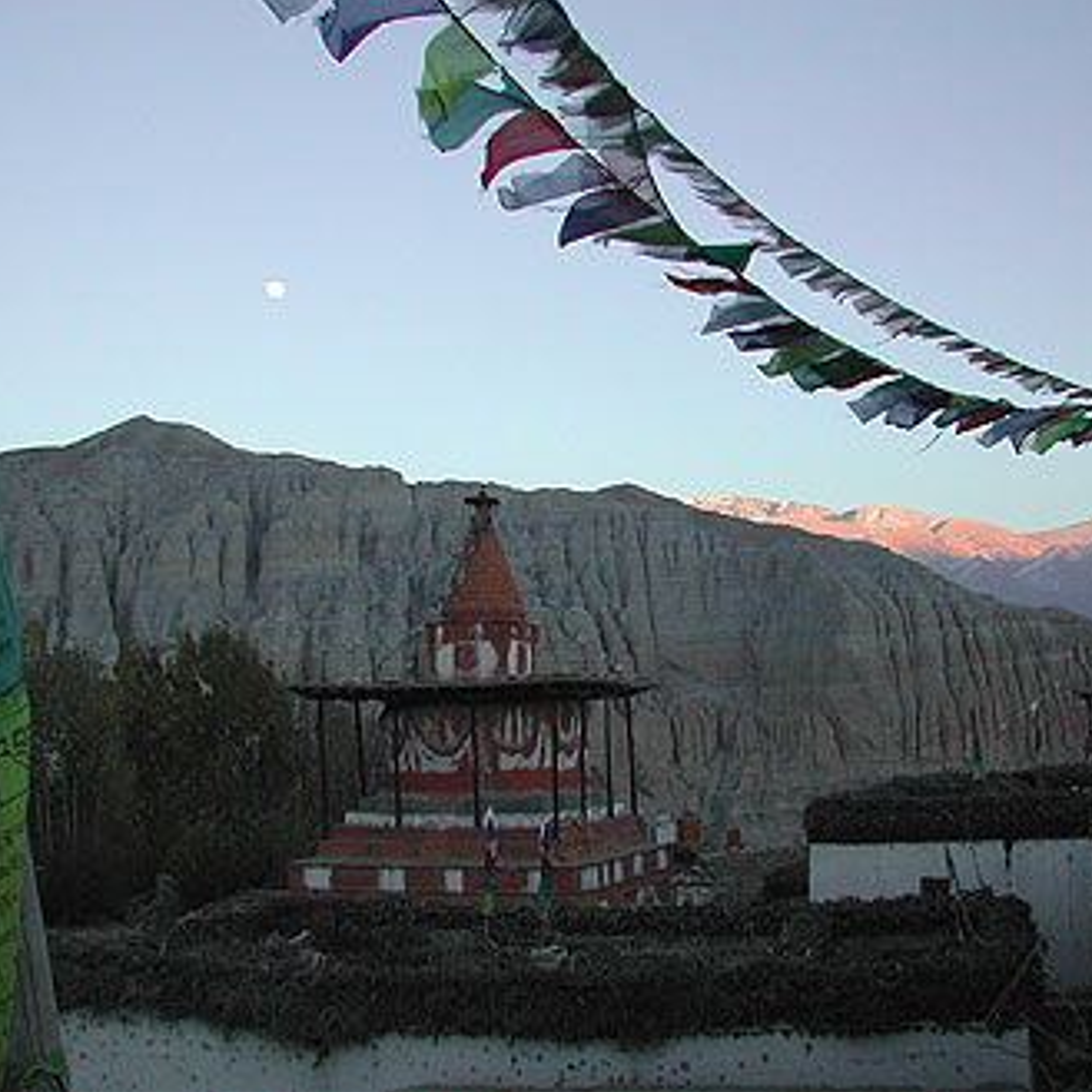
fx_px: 1642
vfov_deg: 36.8
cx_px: 637
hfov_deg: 36.7
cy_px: 534
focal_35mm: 46
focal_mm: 8
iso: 100
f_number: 2.8
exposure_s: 1/294
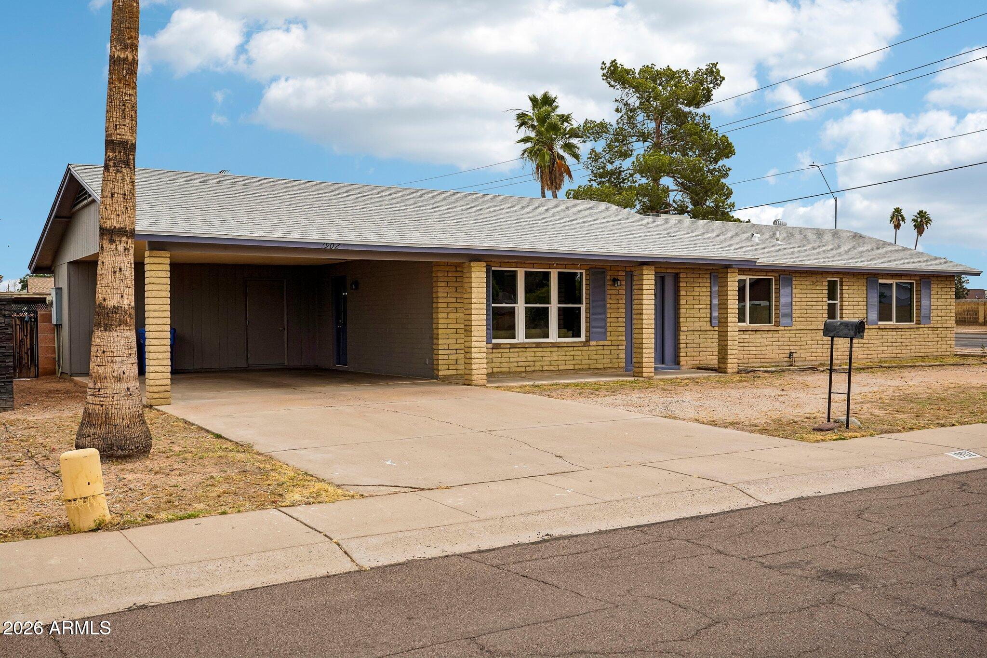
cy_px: 329
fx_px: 946
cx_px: 494
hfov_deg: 55.1
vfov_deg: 38.4
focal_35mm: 34
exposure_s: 1/800
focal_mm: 34.5
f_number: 8
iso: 400
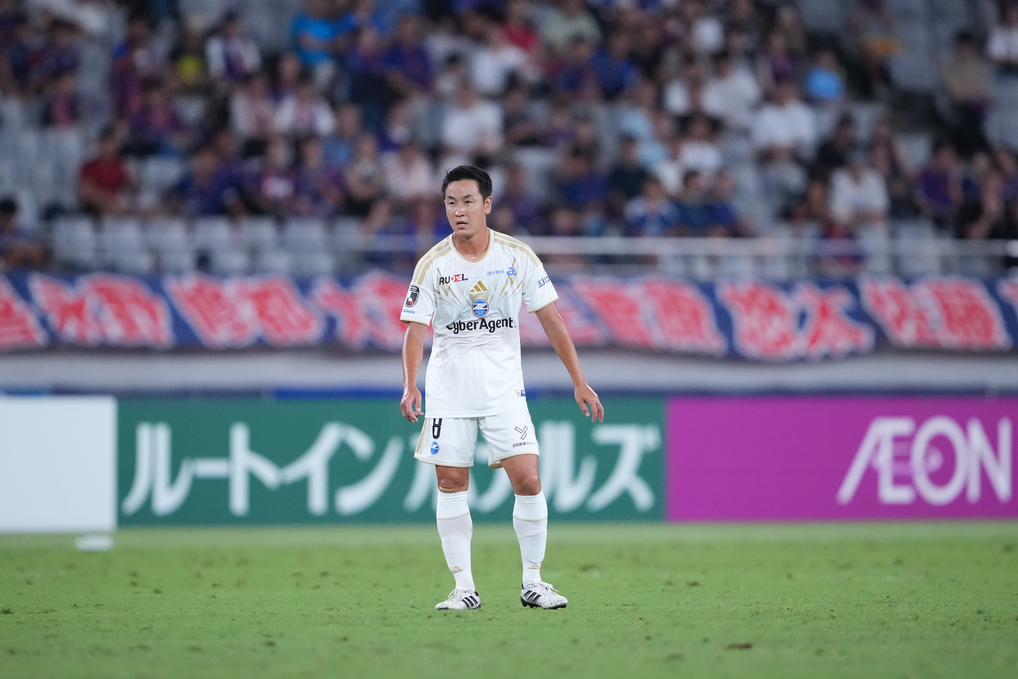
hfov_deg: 3.4
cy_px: 340
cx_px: 509
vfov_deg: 2.3
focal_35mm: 600
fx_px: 16965
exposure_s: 1/2000
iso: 4000
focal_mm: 400
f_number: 2.8
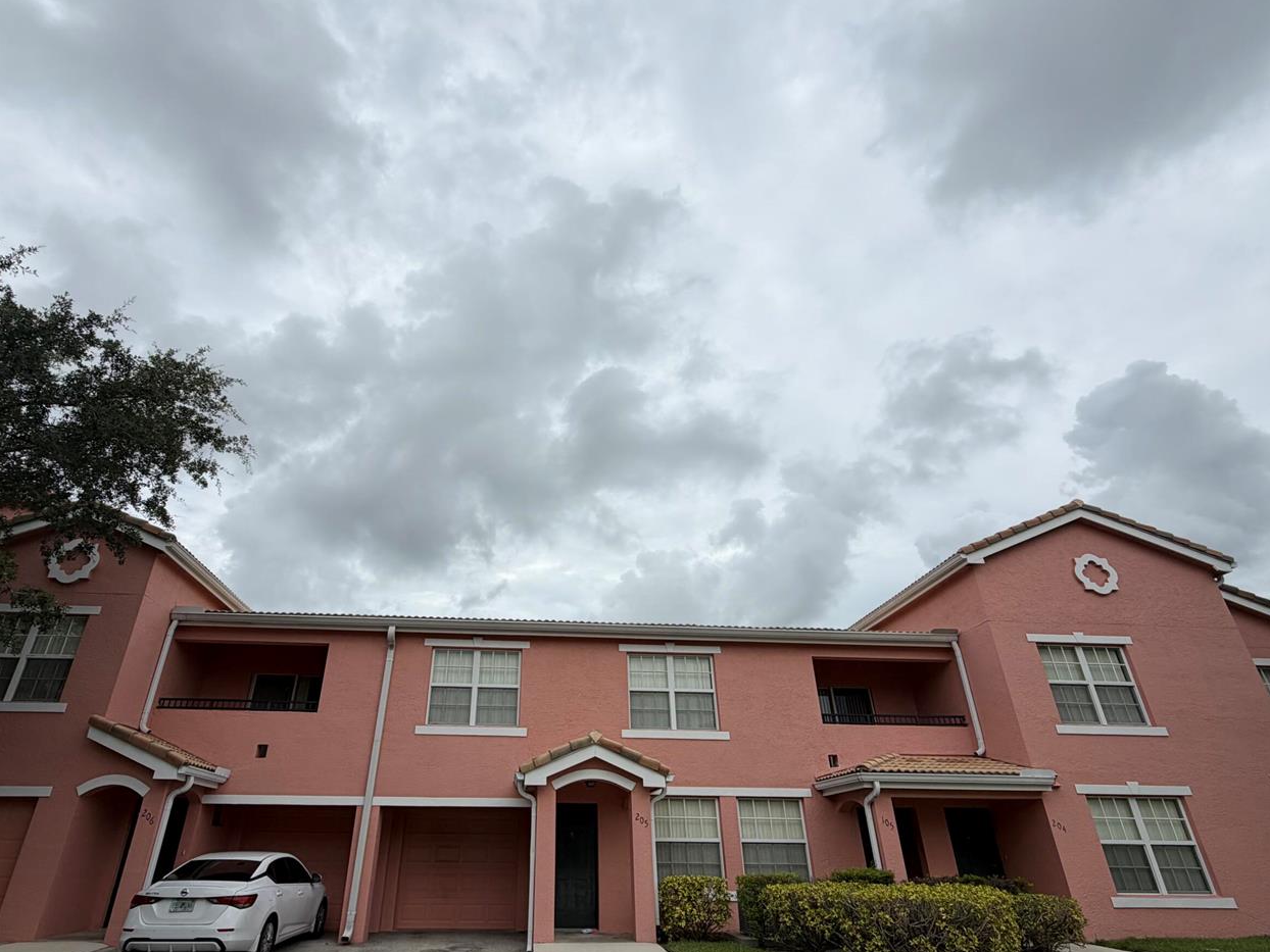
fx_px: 660
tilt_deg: +26.5
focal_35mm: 18
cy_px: 525
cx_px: 570
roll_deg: -0.1
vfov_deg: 71.4
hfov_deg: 87.5
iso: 20
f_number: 2.2
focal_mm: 2.22
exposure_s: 1/1656
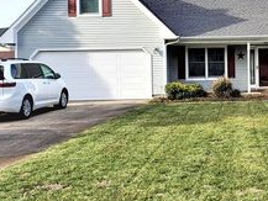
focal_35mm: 60
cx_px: 257
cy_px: 70
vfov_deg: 24.3
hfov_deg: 30.3
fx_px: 465
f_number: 2.4
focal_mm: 4.3
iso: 50
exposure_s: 1/345
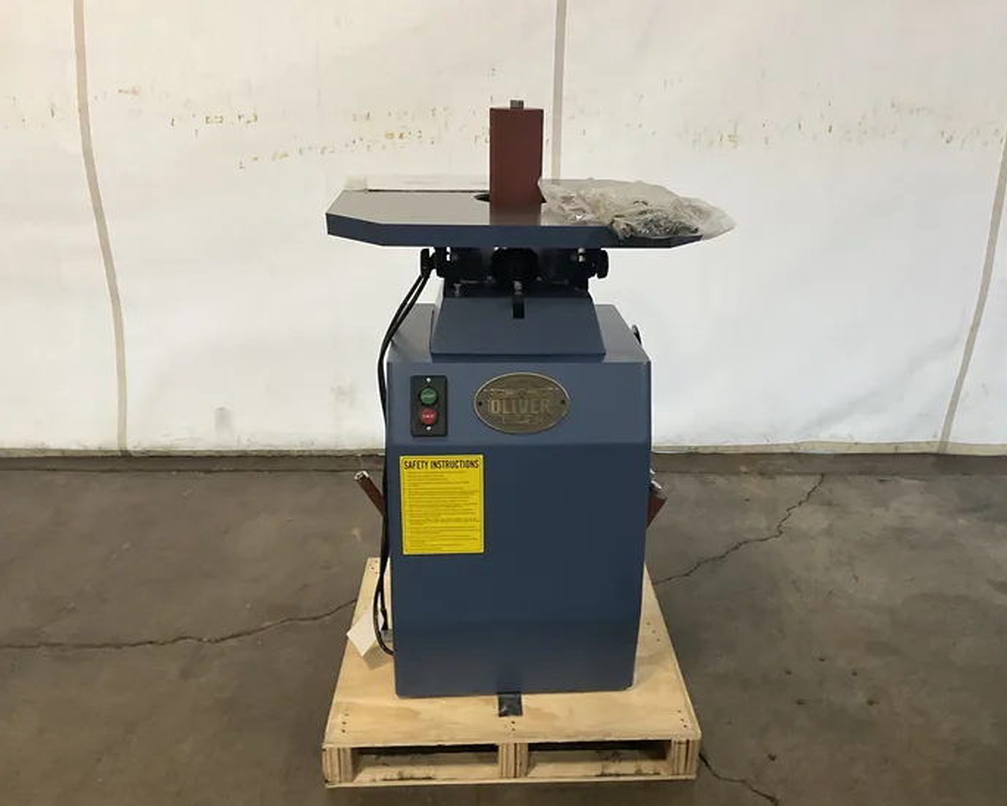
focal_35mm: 31
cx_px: 550
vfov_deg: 47.1
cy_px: 402
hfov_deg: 57.1
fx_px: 924
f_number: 1.8
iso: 200
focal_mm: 3
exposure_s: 1/60
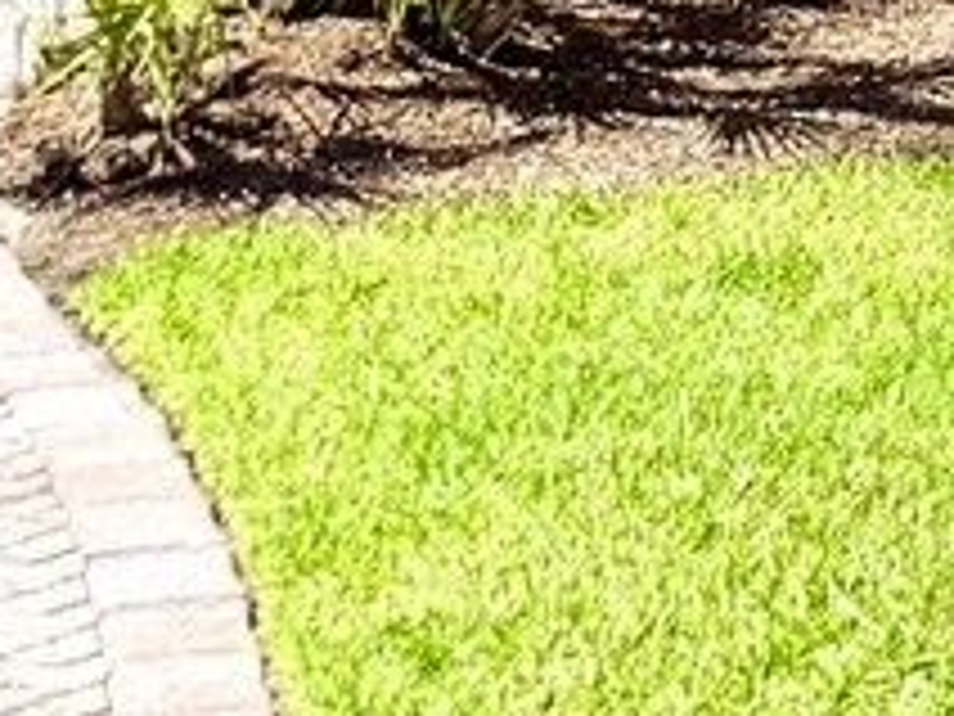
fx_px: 4988
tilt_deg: +15.1
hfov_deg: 8.2
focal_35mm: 181
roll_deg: -0.3
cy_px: -1950
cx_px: 3402
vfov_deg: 6.8
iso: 80
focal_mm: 6.76
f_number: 1.78
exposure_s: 1/3021
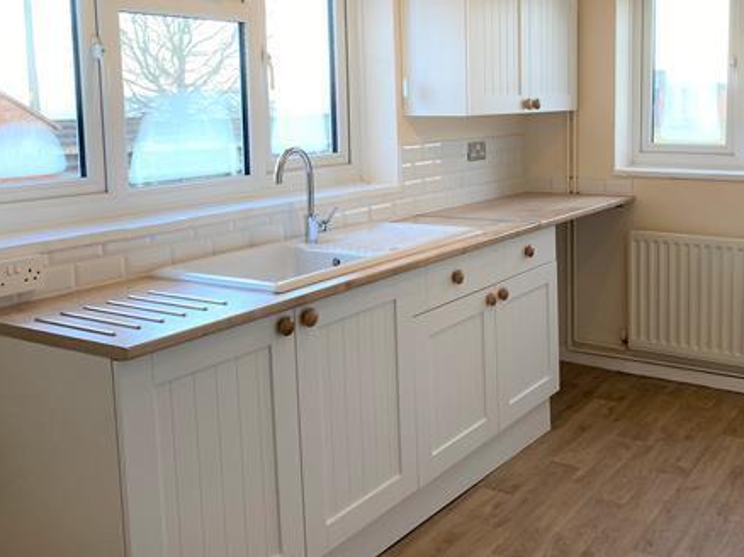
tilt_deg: -6.6
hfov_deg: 48.0
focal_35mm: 38
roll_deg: +0.8
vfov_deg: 37.3
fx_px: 816
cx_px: 511
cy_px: 190
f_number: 1.8
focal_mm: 4.25
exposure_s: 1/100
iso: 40
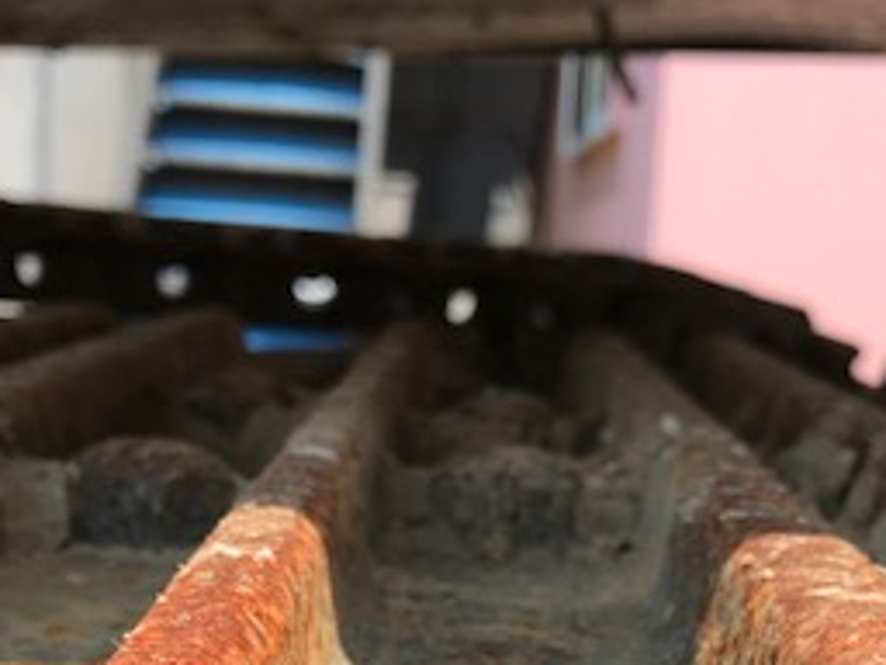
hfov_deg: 27.5
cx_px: 620
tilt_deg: -13.5
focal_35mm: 70
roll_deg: -3.3
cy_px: 710
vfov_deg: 20.2
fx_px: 1792
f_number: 1.8
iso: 20
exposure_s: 1/921
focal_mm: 3.99
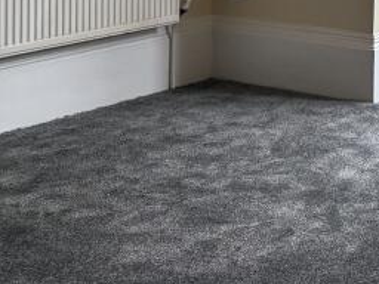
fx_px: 1139
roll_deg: -0.7
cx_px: 614
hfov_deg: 16.7
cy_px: -151
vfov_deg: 13.4
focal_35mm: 104
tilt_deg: -1.3
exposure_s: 1/236
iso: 80
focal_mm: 5.96
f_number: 1.6
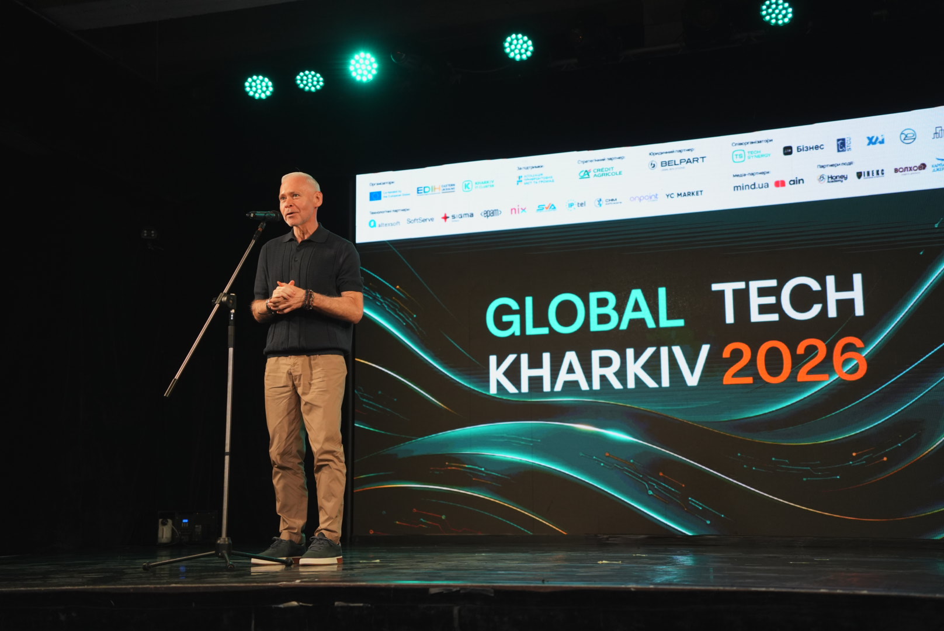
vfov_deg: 29.3
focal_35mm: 46
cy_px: 316
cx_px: 472
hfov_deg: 42.7
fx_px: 1207
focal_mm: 46
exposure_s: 1/400
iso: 1600
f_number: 3.5
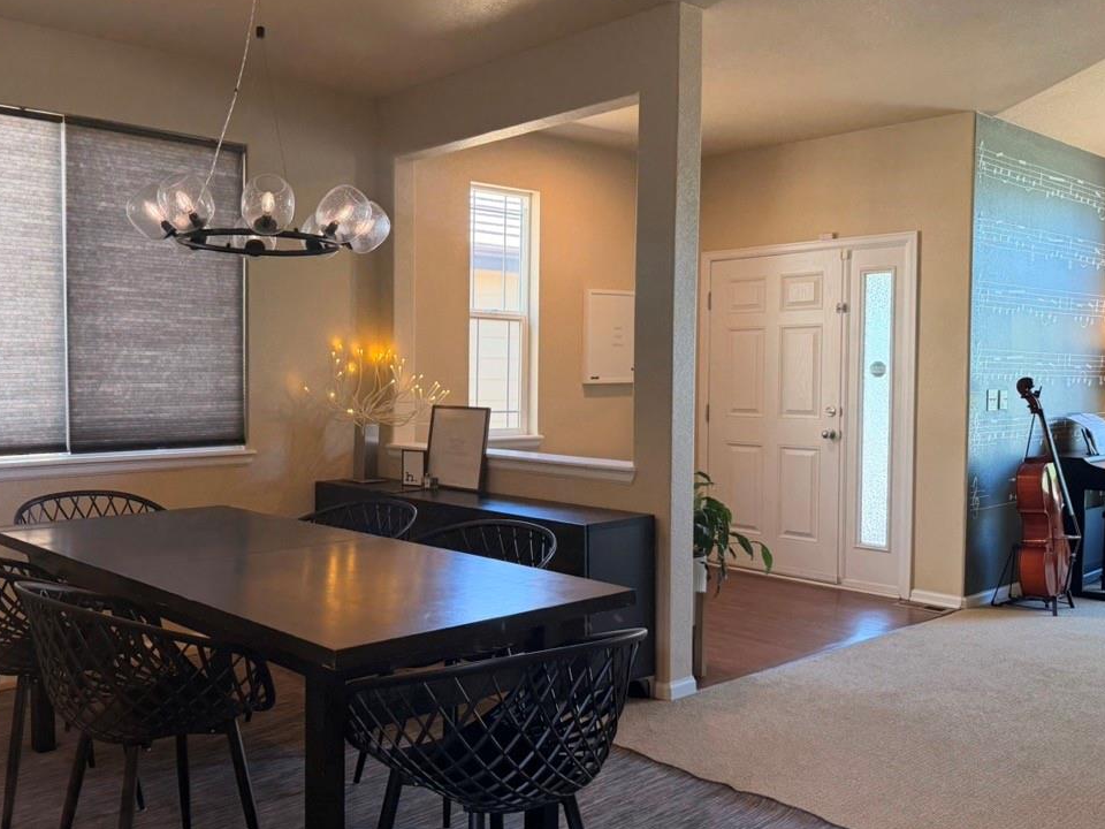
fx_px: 1021
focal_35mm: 32
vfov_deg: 44.2
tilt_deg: -2.7
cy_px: 409
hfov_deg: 55.9
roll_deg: -0.5
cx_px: 390
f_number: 1.78
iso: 250
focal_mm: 6.76
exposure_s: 1/120
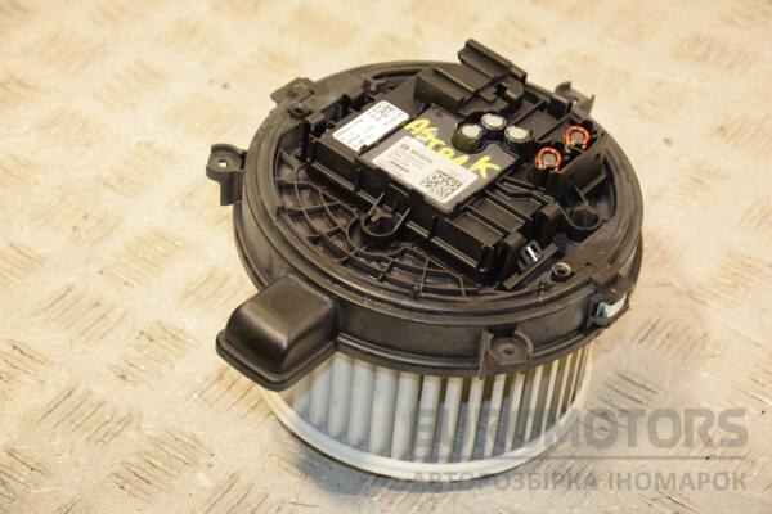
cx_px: 386
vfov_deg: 14.7
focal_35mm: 93
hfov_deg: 21.9
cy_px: 257
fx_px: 1994
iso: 800
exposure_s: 1/200
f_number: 5.6
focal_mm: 62
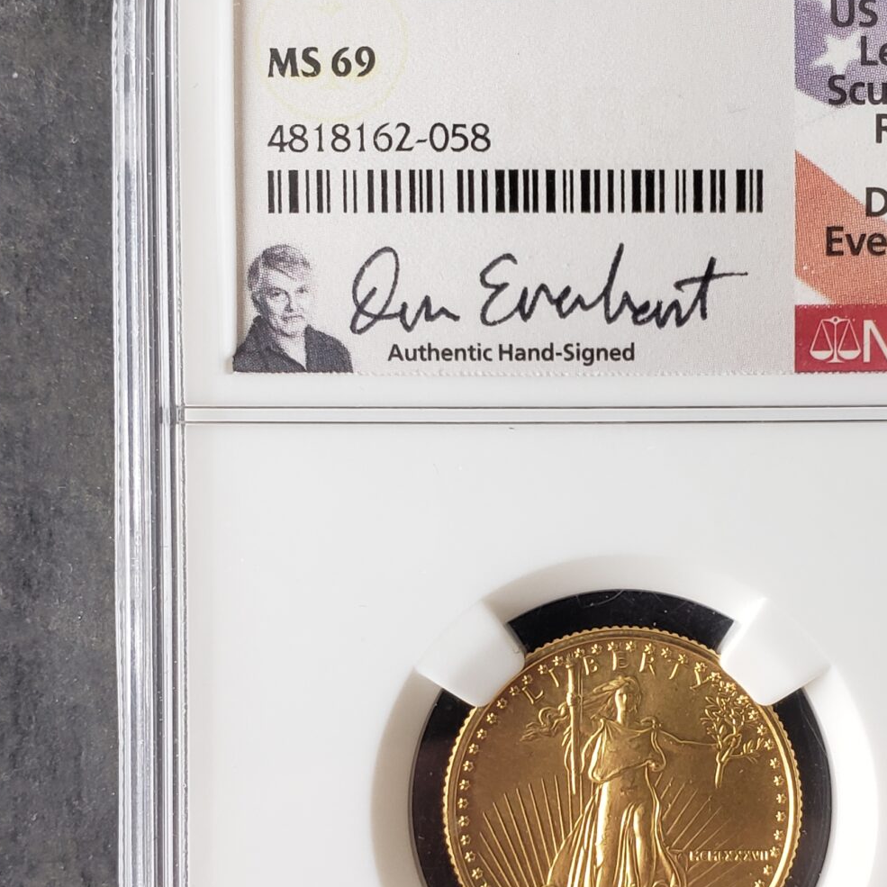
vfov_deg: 30.4
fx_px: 1623
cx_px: 624
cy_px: 579
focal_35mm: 56
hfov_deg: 30.2
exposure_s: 1/60
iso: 64
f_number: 2.4
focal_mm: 4.3
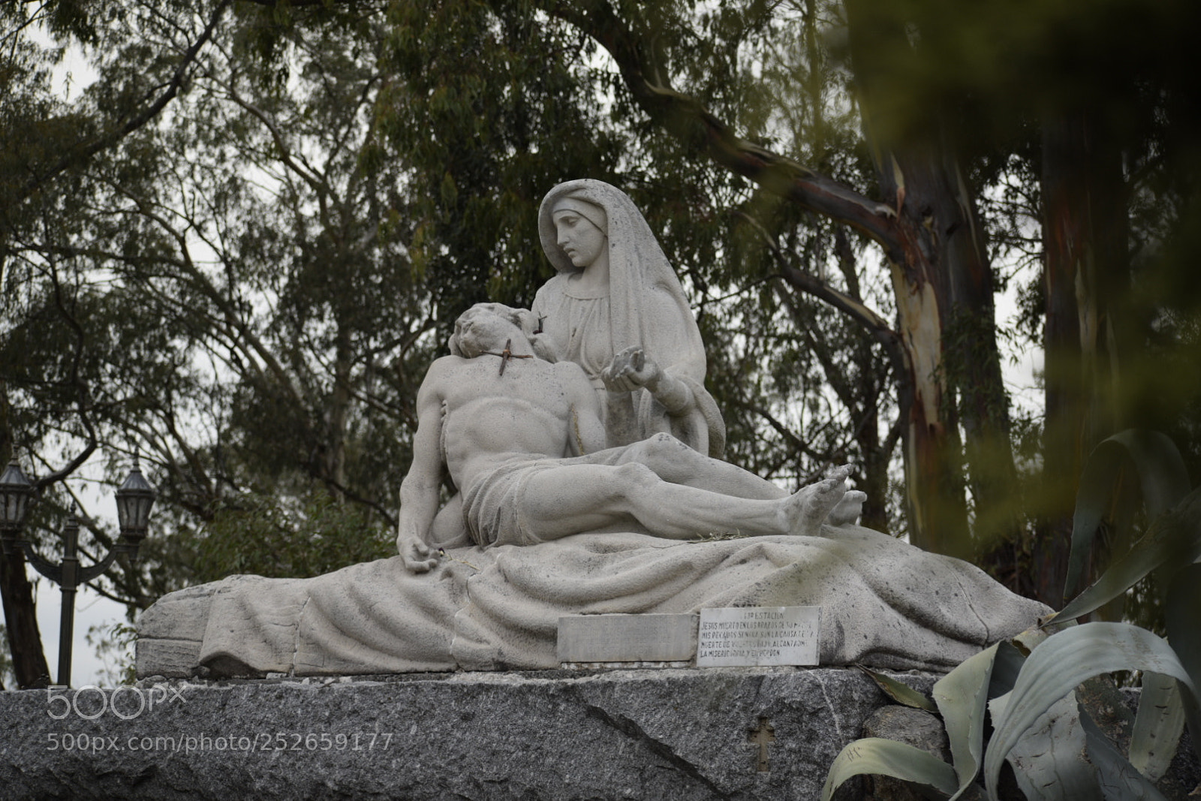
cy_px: 400
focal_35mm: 105
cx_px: 600
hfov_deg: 19.5
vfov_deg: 13.0
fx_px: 3503
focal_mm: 70
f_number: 4.5
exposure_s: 1/60
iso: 100
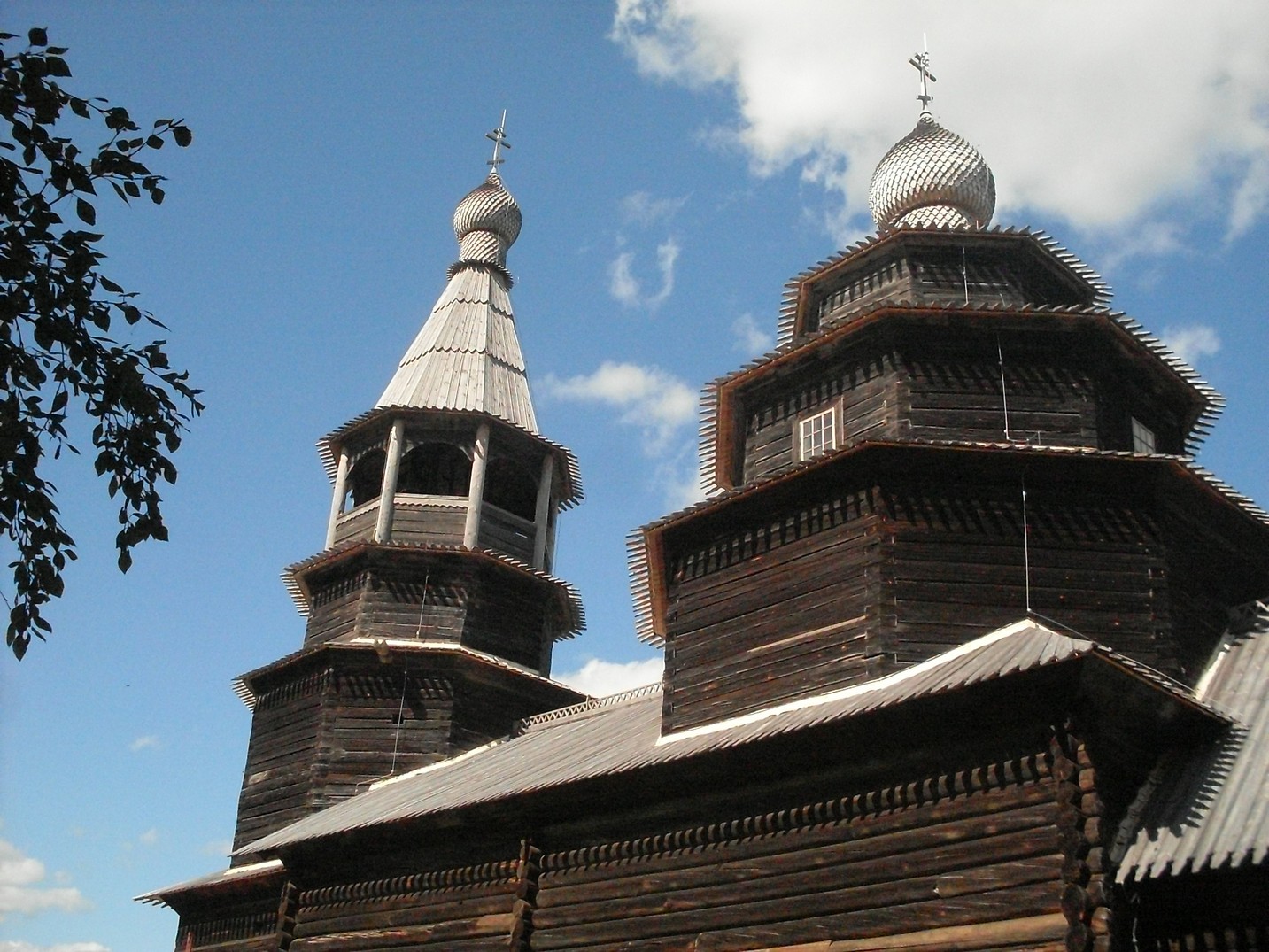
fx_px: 1393
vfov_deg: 37.7
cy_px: 476
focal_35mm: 38
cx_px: 634
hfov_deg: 49.0
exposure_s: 1/1000
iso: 400
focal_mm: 6.3
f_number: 8.4
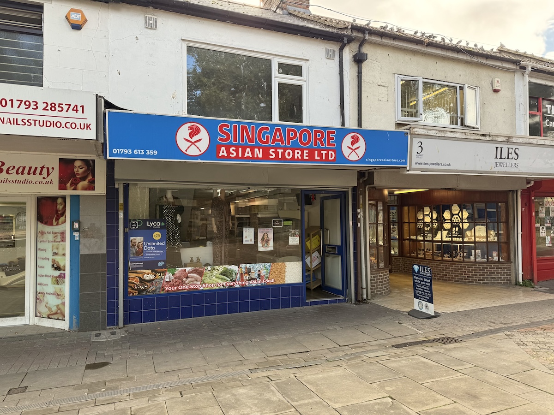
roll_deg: +0.1
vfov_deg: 56.8
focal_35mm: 24
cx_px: 277
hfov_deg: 71.6
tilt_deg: +4.3
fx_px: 384
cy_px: 208
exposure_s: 1/412
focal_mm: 6.76
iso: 80
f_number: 1.78
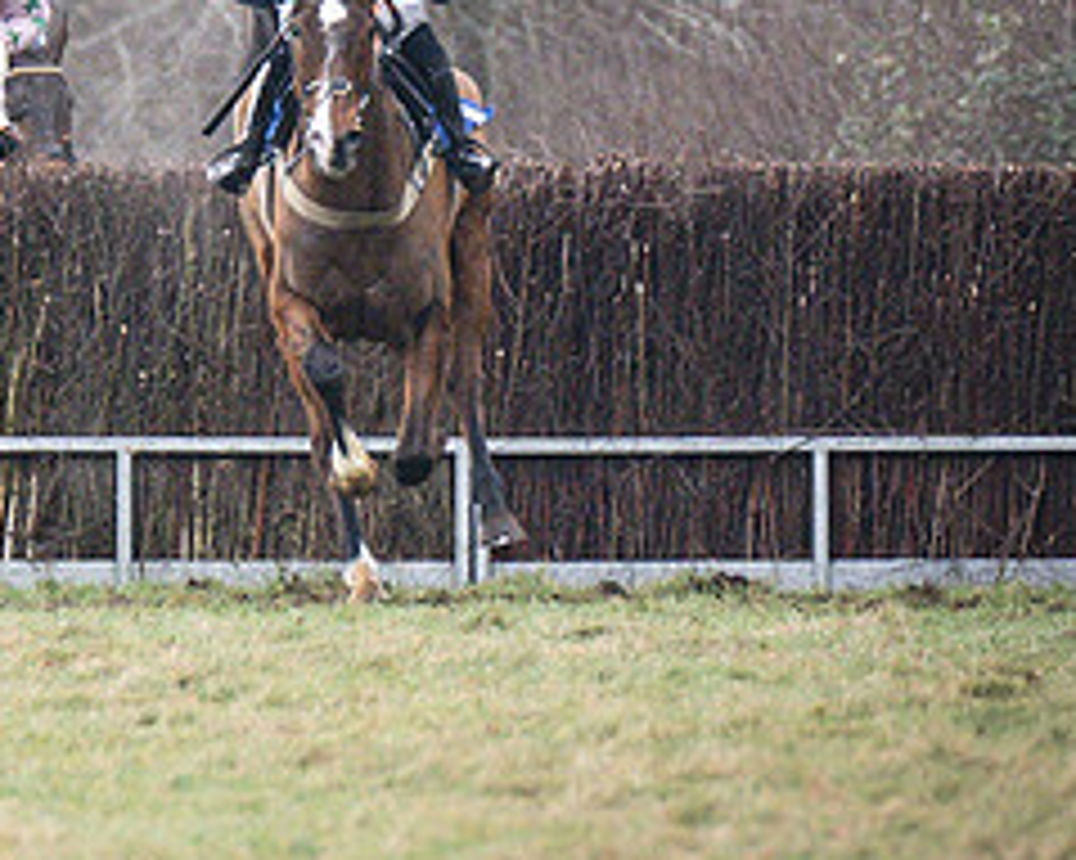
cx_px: 501
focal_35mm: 1700
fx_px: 54115
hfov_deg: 1.1
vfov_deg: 0.9
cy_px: -243
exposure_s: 1/1600
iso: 400
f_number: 2.8
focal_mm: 200
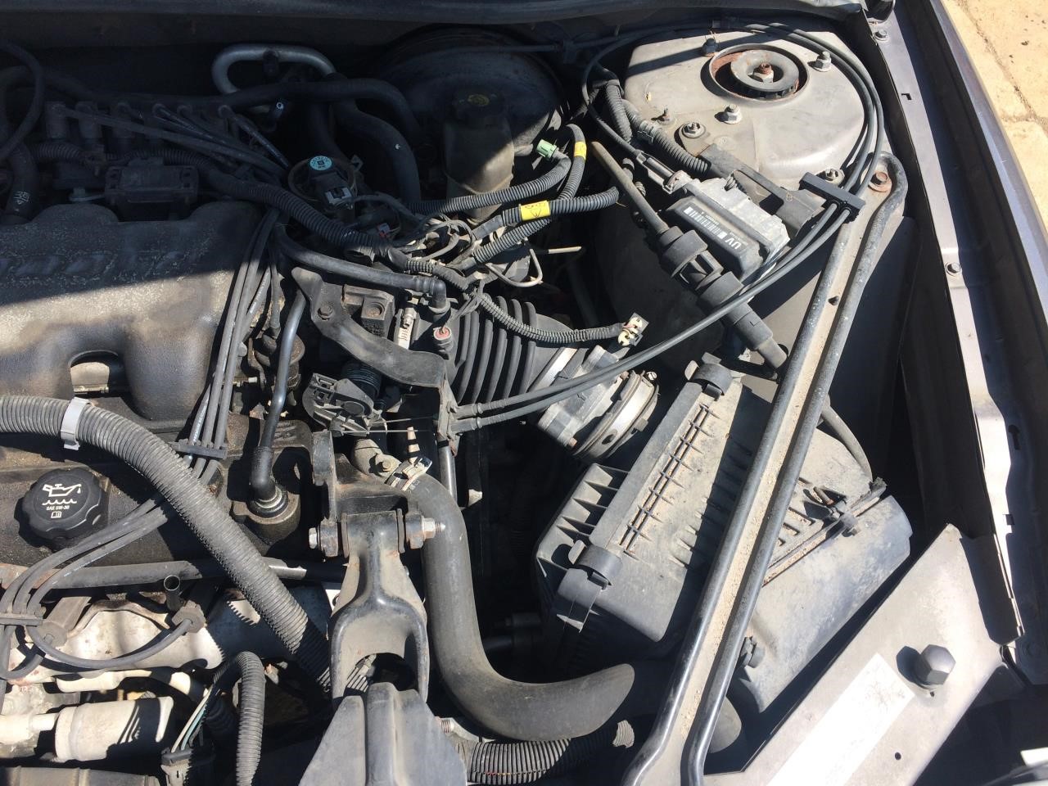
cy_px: 393
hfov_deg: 61.7
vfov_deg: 48.2
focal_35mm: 29
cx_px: 524
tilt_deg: -52.0
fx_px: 878
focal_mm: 4.15
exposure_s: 1/838
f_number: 2.2
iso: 32
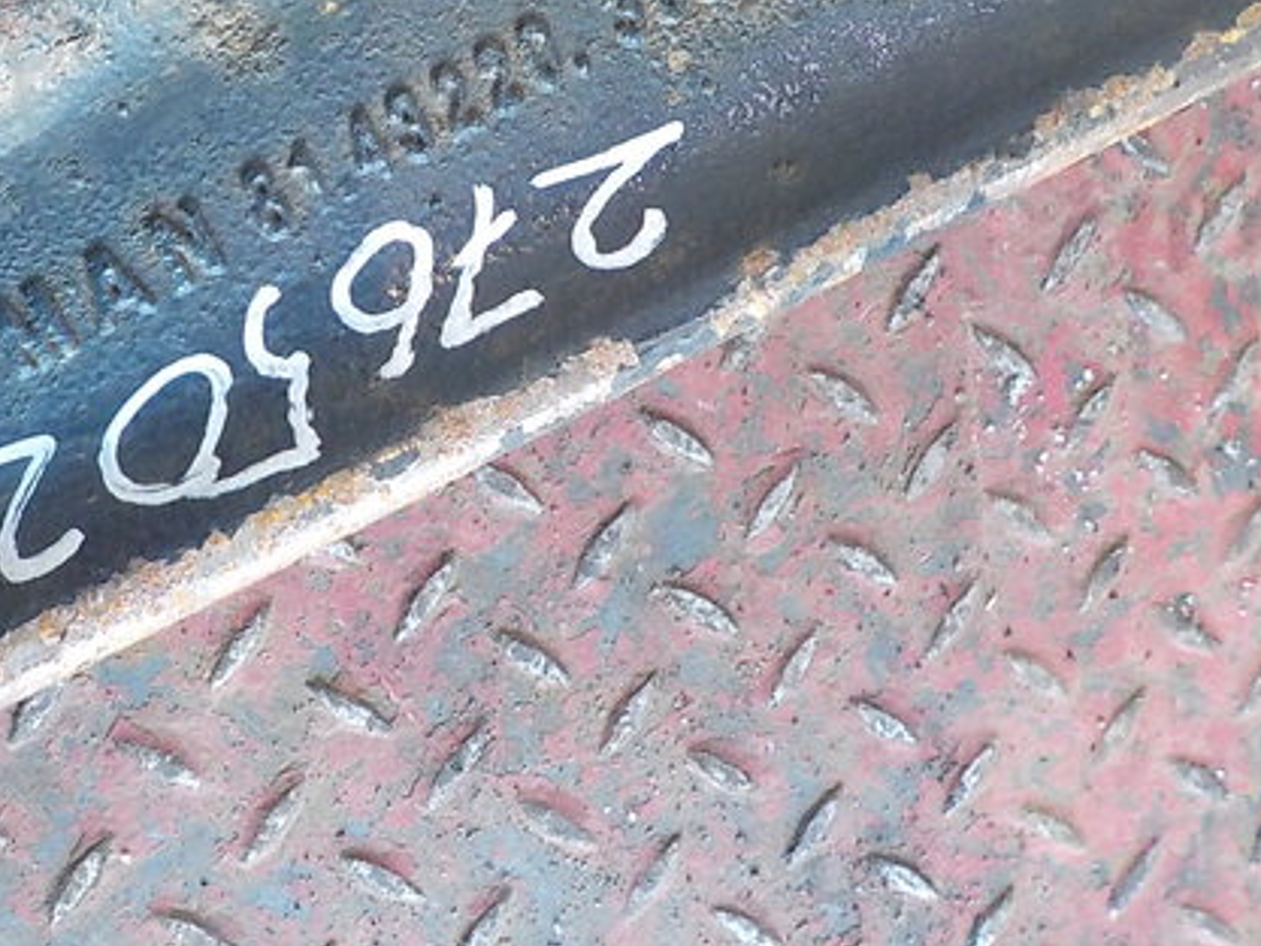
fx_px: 1676
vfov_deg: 31.0
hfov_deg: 40.5
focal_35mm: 46
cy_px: 230
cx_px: 378
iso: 400
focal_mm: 4.1
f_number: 3.3
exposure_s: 1/30
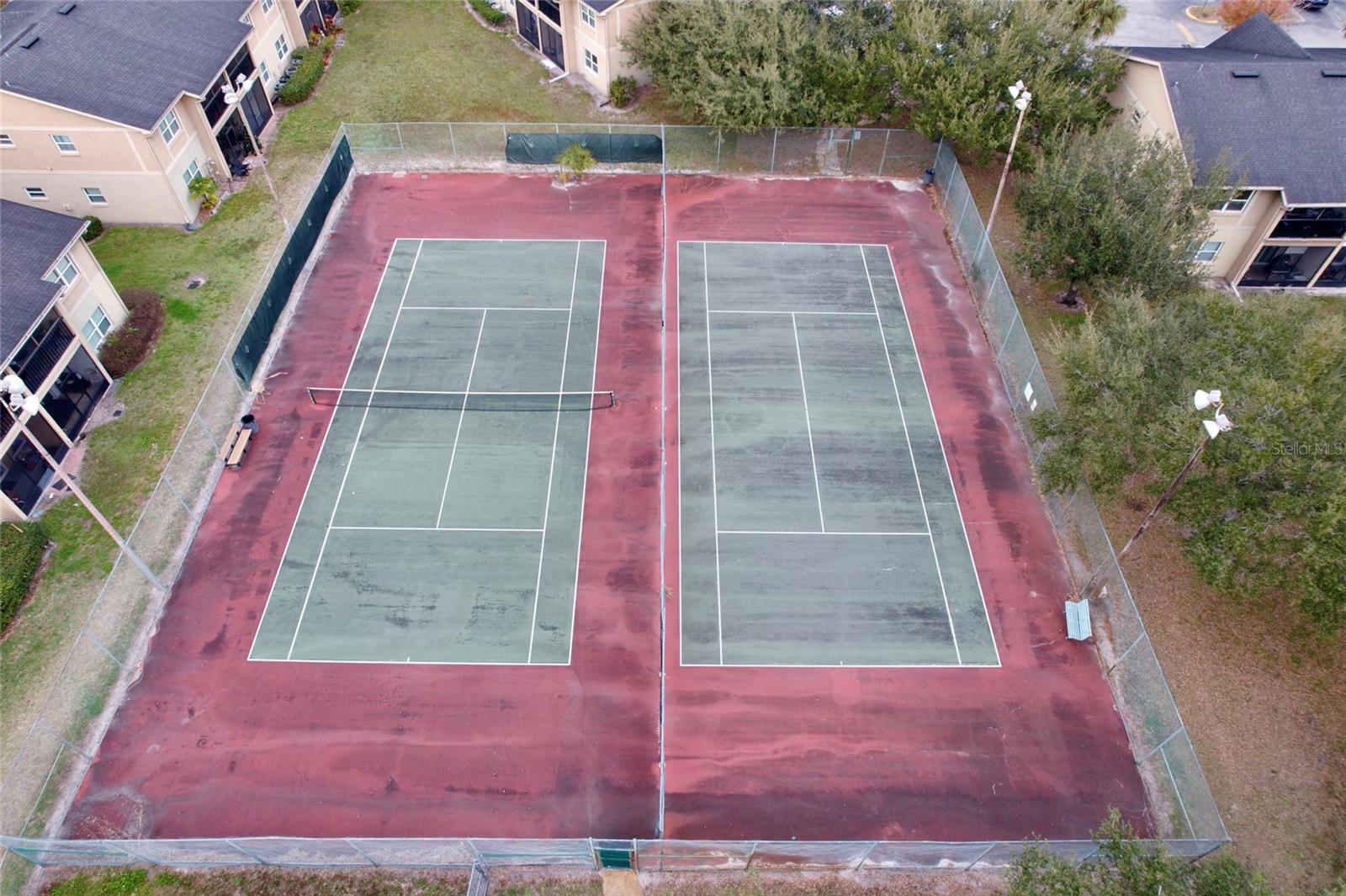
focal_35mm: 22
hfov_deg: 78.6
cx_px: 673
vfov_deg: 57.2
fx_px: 822
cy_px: 448
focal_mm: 8.38
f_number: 2.8
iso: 100
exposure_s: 1/25
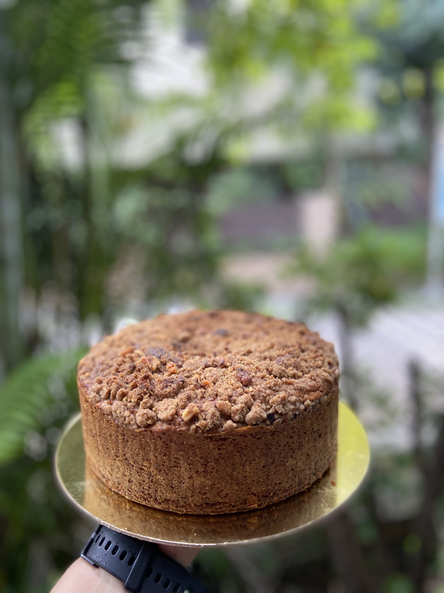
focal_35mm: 26
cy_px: 296
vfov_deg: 67.3
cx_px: 222
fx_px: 445
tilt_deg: -10.0
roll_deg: +4.4
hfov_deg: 53.1
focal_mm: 4.25
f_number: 1.8
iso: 125
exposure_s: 1/121
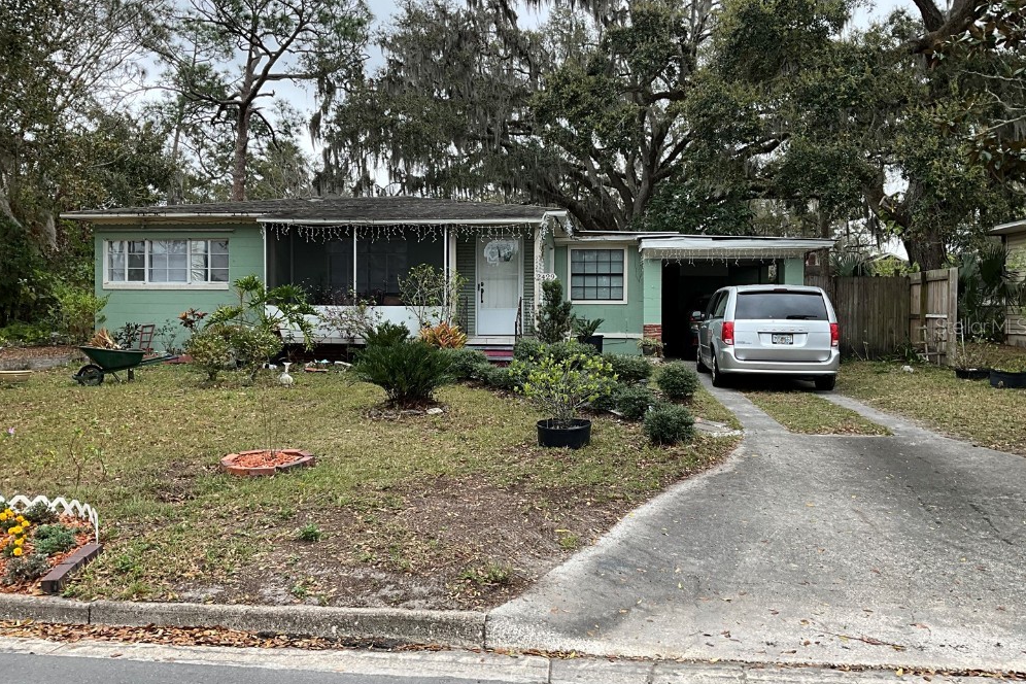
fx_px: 883
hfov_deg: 60.3
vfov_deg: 42.3
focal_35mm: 31
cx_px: 505
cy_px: 326
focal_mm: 3
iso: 20
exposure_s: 1/183
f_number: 1.8
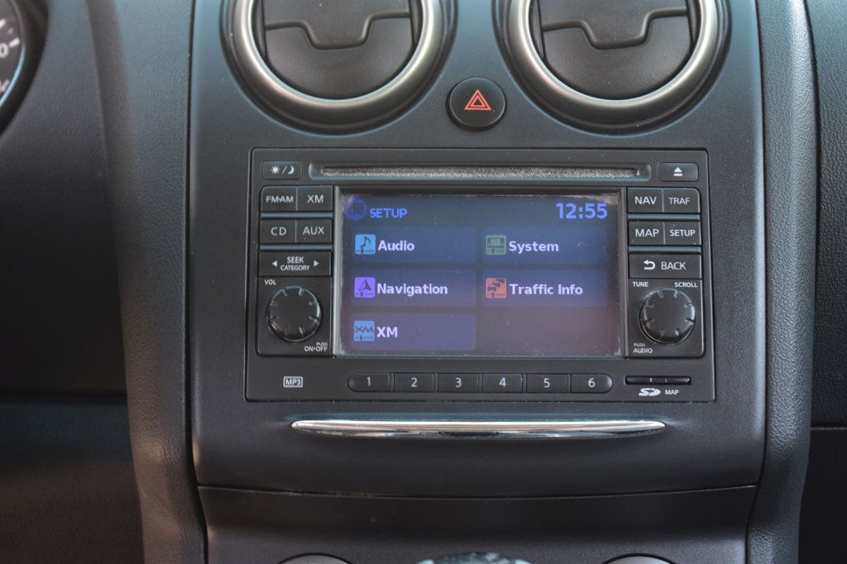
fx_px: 1940
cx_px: 424
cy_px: 282
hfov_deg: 24.6
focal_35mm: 82
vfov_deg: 16.5
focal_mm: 55
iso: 560
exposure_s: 1/15
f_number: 6.3
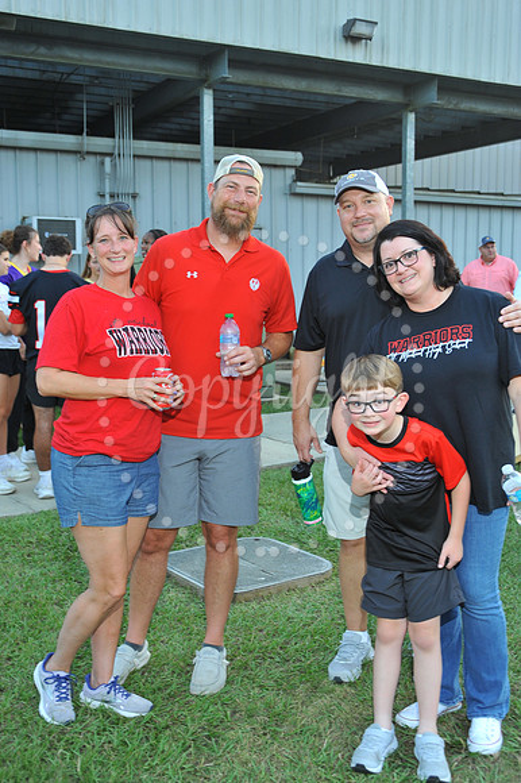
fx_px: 869
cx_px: 260
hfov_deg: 33.4
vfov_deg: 48.5
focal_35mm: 40
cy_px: 392
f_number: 6.3
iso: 800
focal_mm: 40
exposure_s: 1/60
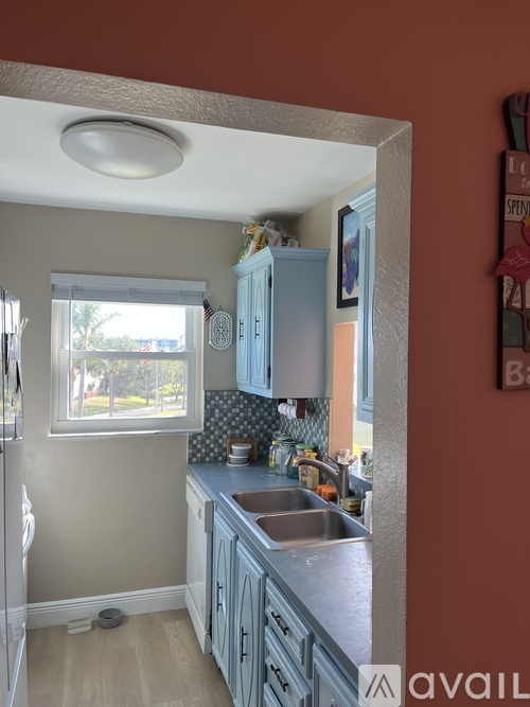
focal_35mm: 26
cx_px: 265
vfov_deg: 67.3
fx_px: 531
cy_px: 354
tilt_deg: +1.2
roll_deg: +1.0
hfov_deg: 53.0
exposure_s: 1/120
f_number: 1.6
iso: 50
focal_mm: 5.1
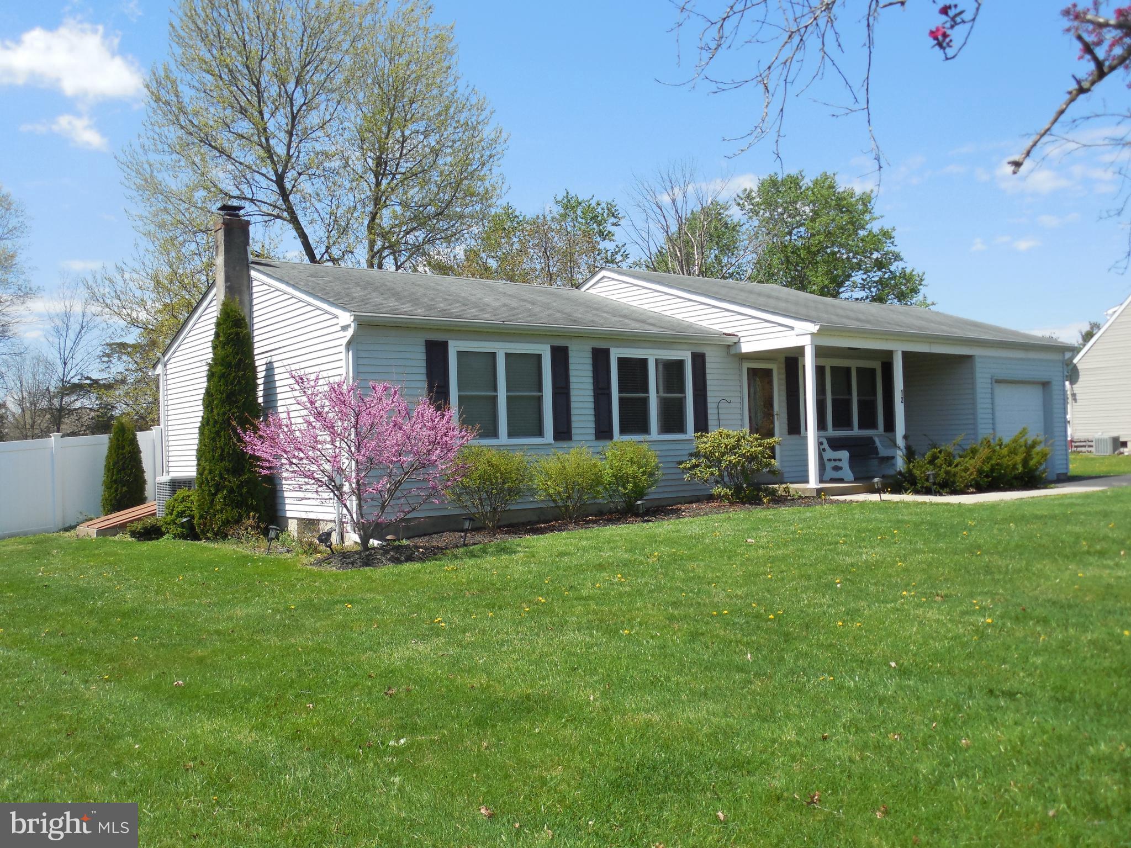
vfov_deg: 45.4
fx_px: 1013
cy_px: 424
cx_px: 566
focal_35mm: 31
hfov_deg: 58.4
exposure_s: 1/800
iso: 125
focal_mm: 5.6
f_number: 3.6
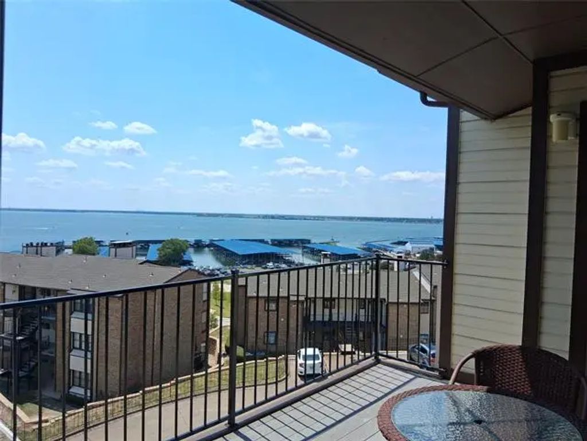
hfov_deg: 67.3
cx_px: 294
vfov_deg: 53.1
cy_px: 220
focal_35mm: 26
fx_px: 441
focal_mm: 3.98
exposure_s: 1/851
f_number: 1.8
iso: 25
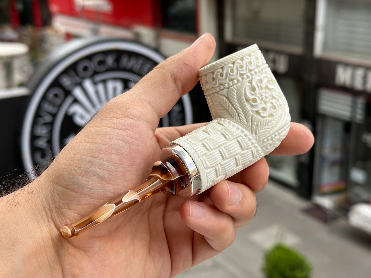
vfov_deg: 30.3
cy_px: 139
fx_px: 514
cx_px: 186
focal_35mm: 48
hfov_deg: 39.7
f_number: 1.78
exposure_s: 1/642
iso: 64
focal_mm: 6.86
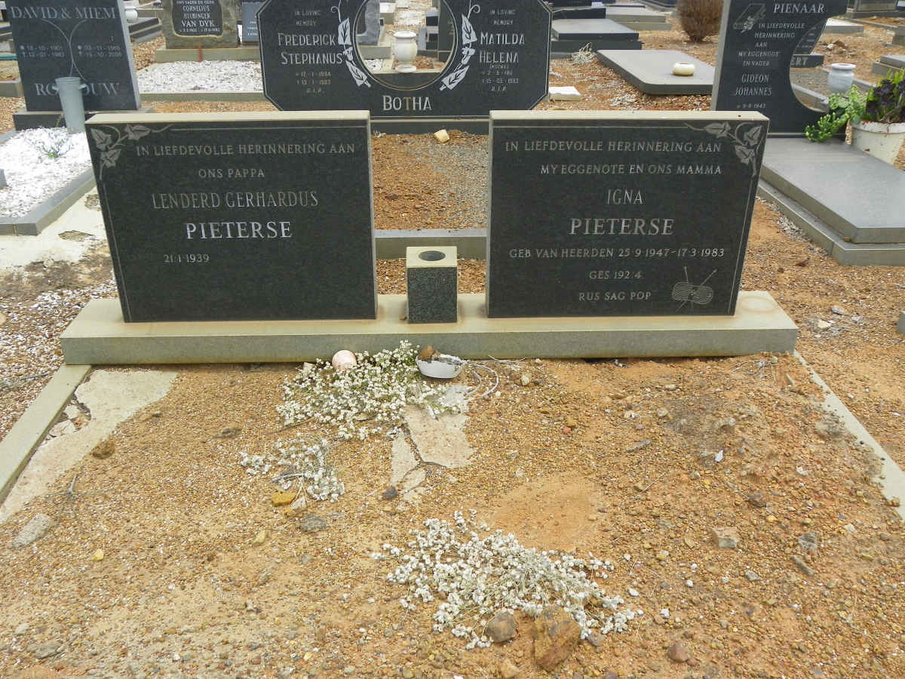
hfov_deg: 56.8
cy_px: 340
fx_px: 837
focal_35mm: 32
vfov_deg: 44.2
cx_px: 452
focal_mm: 5.7
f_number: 4
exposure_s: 1/200
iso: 64
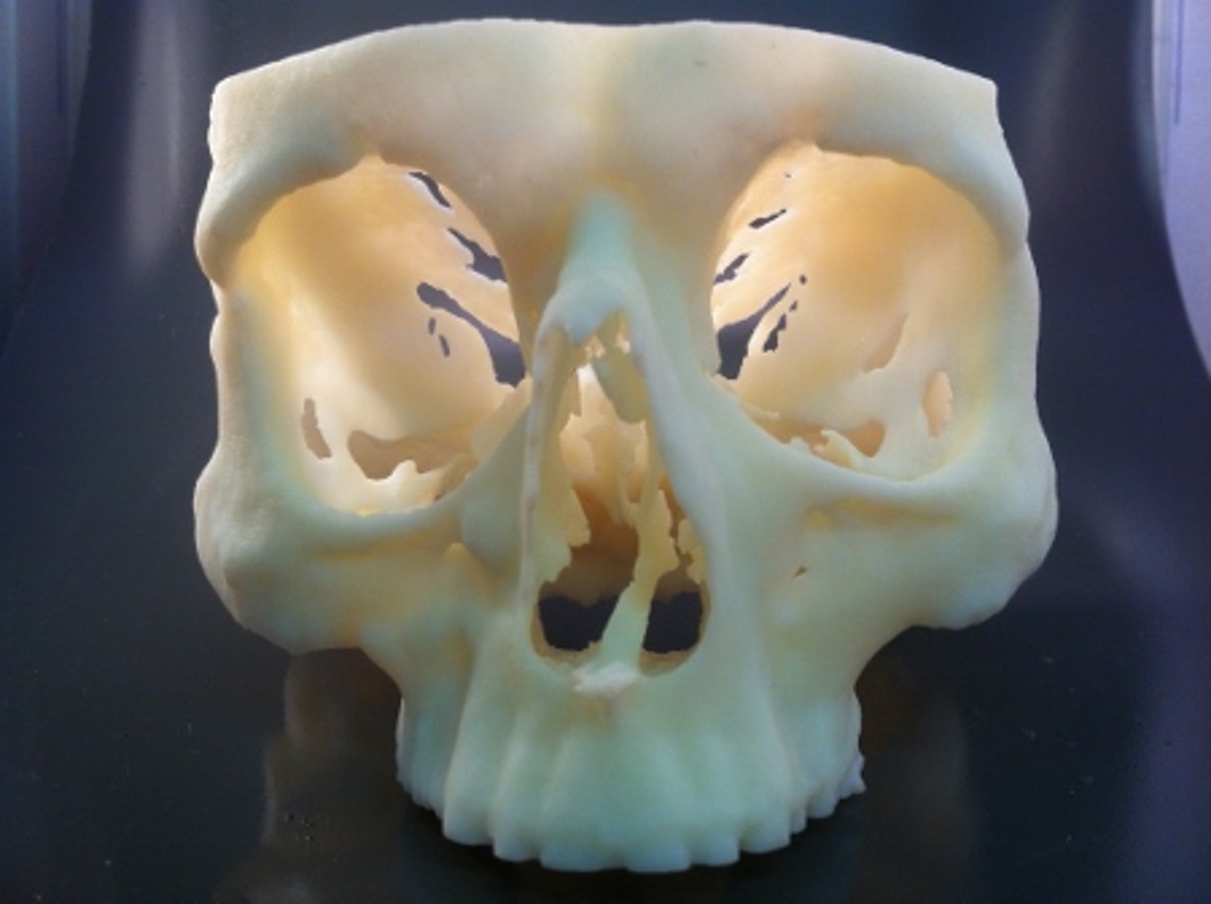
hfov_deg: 52.7
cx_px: 606
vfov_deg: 40.6
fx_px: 1222
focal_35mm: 35
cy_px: 452
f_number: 2.8
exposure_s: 1/33
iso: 80
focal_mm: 3.85
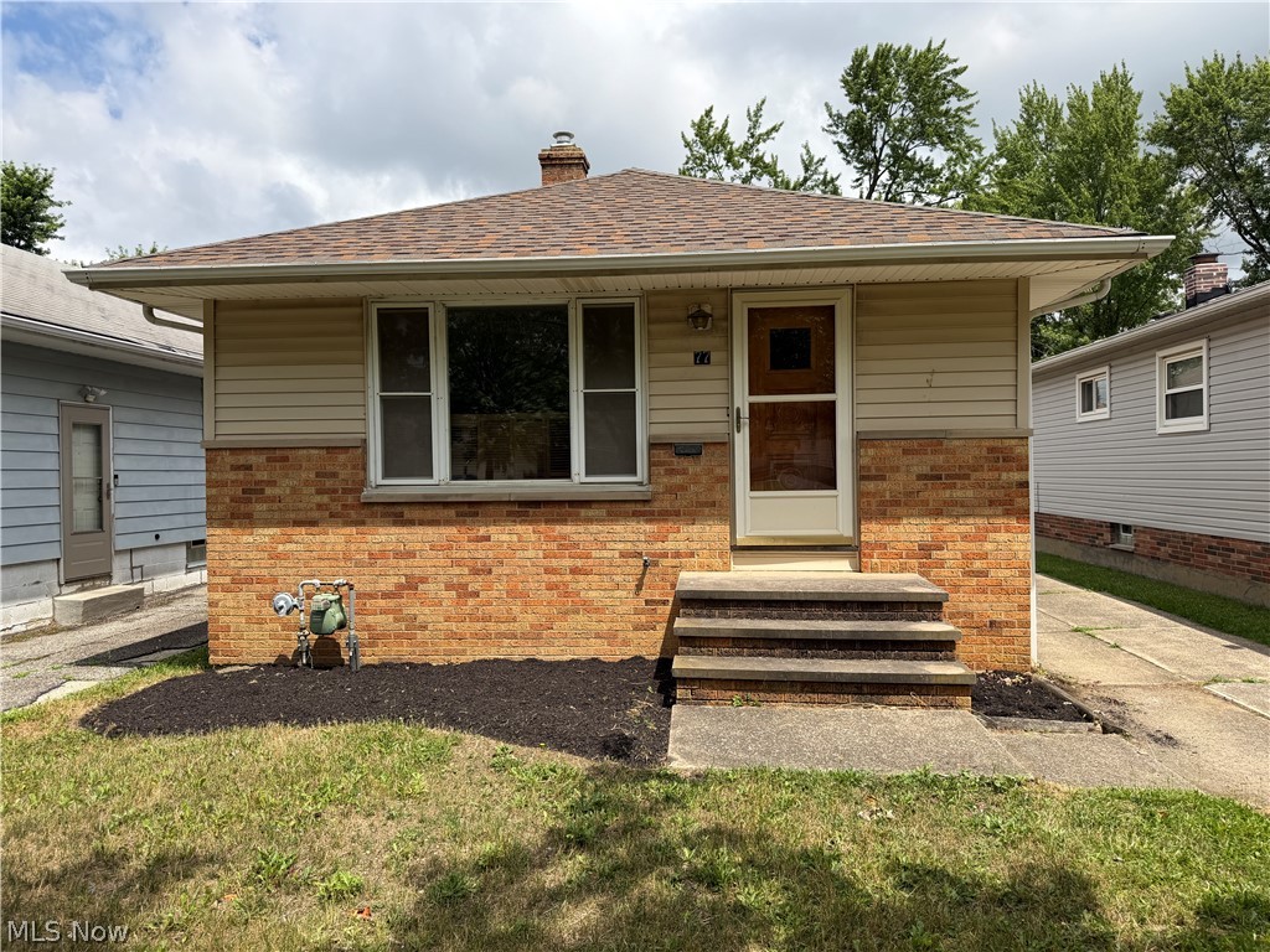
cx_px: 635
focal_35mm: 24
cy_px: 476
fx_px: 881
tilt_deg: -0.1
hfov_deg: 71.6
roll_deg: +0.6
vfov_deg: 56.8
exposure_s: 1/4405
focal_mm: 6.76
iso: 80
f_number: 1.78
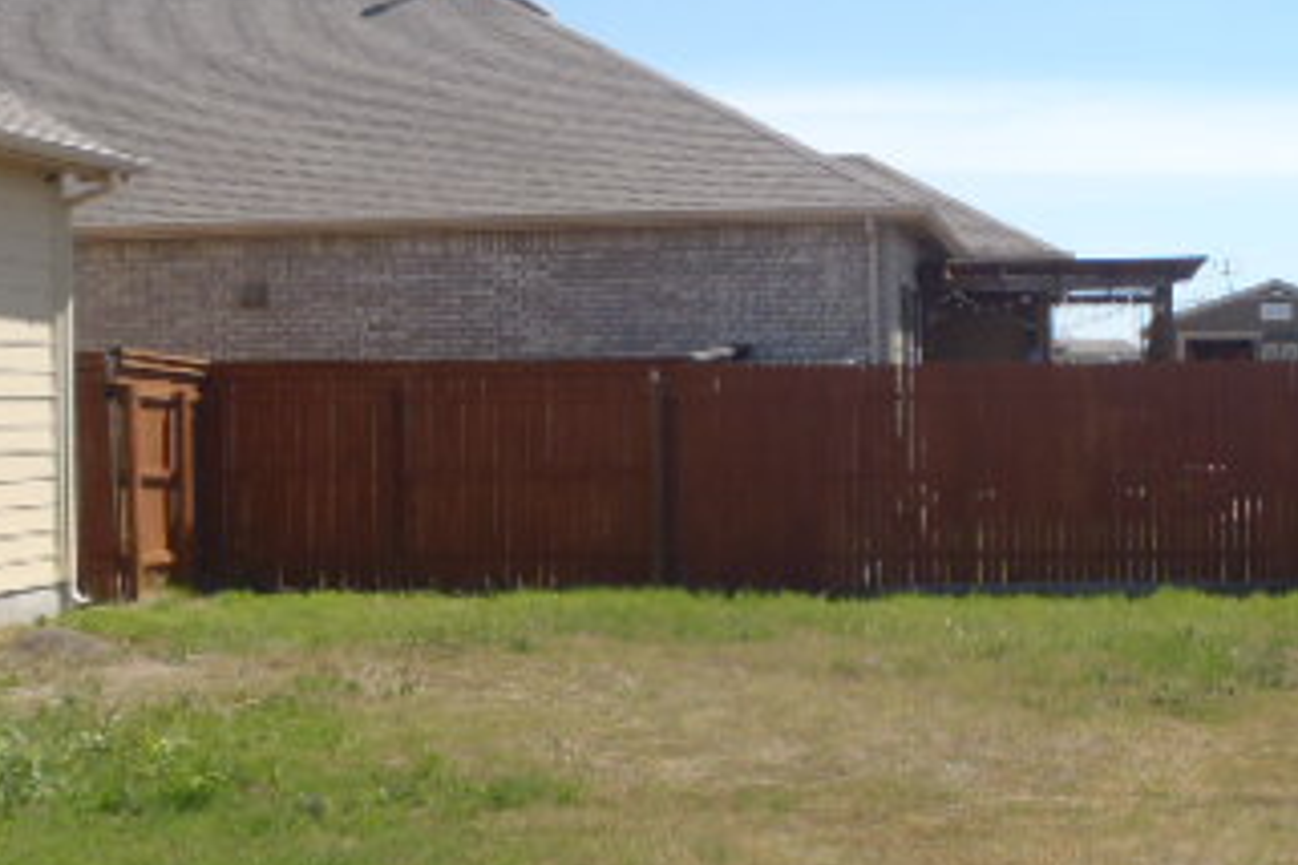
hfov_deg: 33.9
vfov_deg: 23.4
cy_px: 404
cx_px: 946
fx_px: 2091
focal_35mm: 58
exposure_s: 1/500
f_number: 3.9
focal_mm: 5
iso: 80
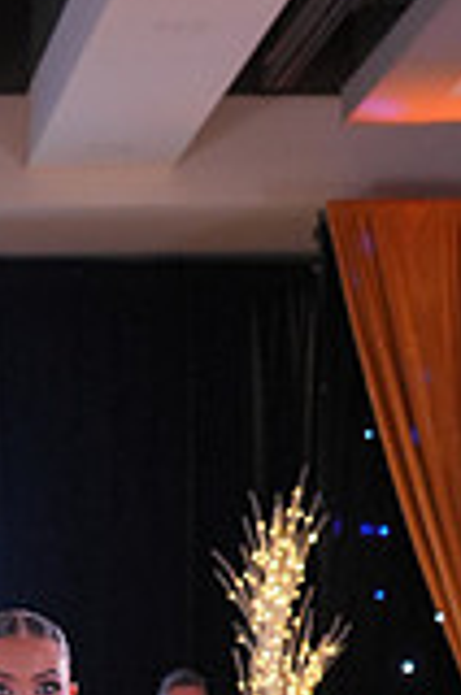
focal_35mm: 200
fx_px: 3858
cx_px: -259
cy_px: 1086
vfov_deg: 9.9
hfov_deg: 6.7
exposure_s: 1/400
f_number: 4
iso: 2000
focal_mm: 55
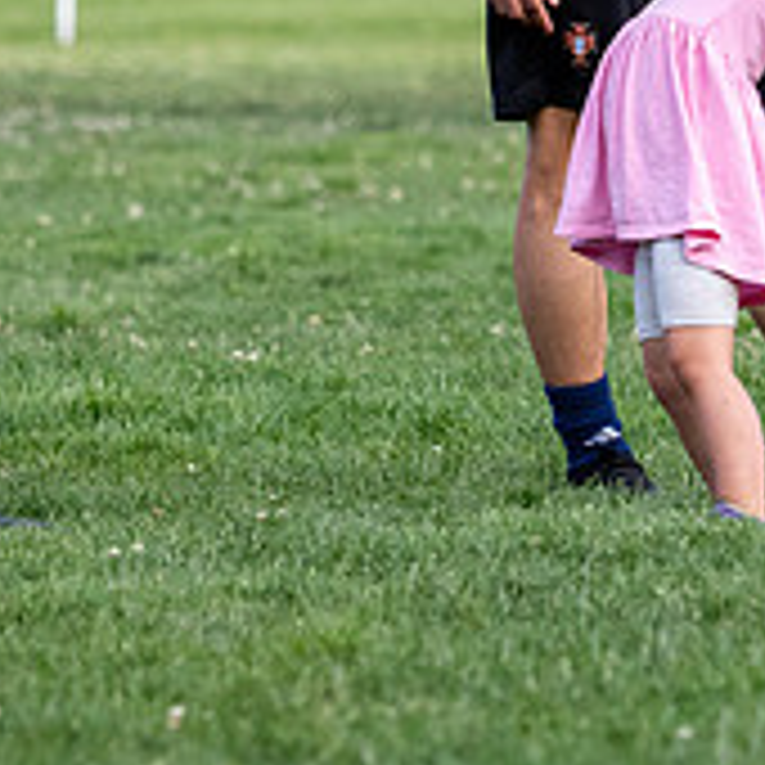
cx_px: 297
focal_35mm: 903
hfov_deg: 1.9
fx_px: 22578
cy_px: -191
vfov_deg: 1.9
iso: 800
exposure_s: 1/1000
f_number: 3.5
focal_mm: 150
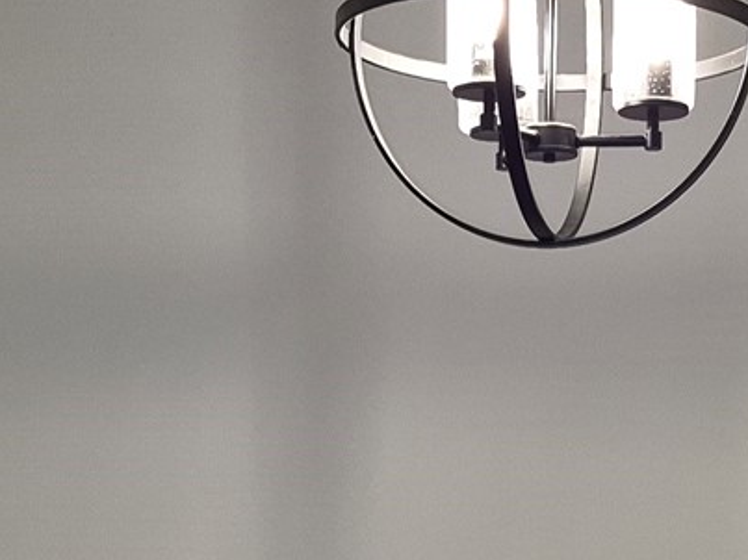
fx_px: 2527
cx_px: 561
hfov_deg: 16.7
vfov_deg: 12.2
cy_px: 783
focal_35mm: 117
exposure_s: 1/40
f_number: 1.8
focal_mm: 5.4
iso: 100
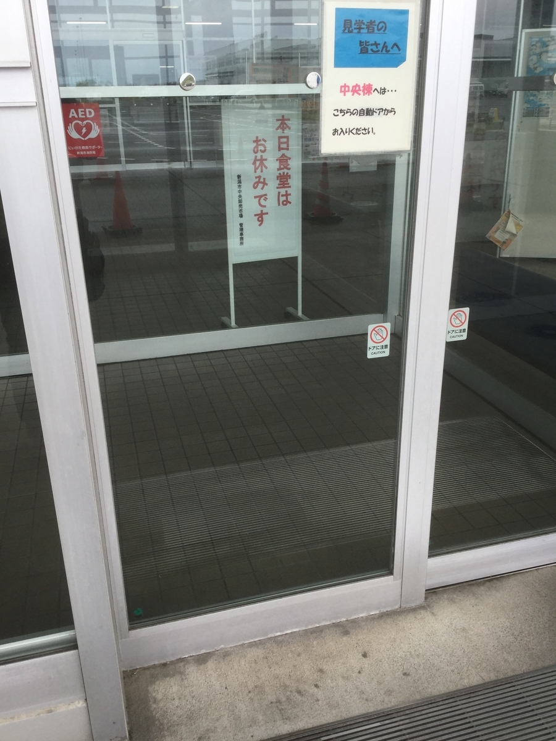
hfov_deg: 45.4
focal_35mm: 31
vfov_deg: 58.4
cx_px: 278
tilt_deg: -22.4
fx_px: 664
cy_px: 370
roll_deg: +2.1
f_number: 2.4
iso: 25
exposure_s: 1/372
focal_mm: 3.3
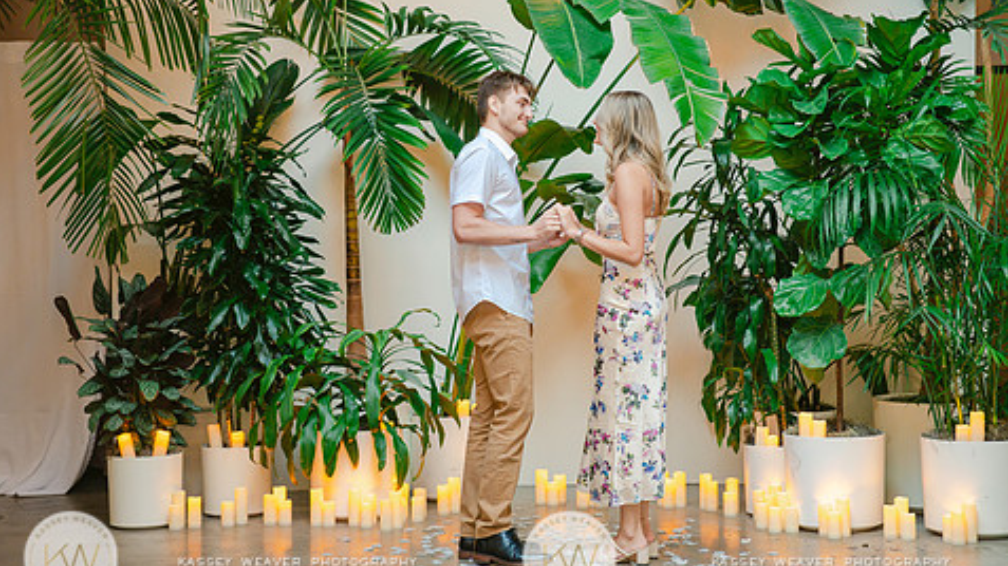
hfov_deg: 25.3
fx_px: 2245
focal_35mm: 84
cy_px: 273
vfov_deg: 14.4
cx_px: 551
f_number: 2.8
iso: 1000
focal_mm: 64
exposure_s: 1/250
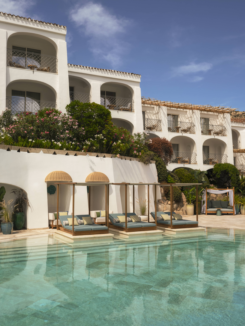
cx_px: 122
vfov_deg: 51.4
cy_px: 163
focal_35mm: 36
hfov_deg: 39.7
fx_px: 340
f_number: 16
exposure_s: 1/250
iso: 400
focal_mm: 45
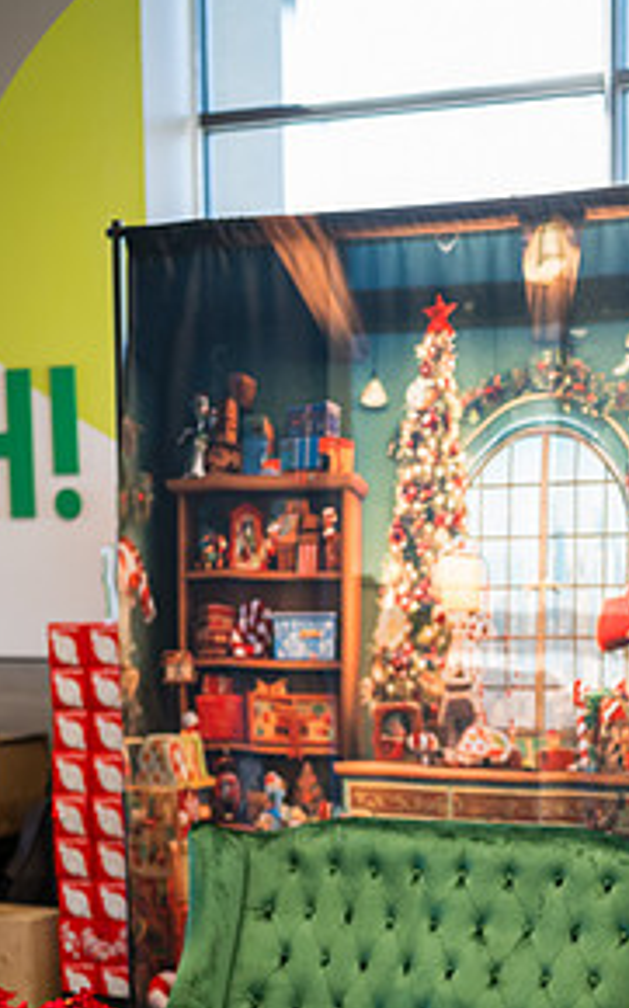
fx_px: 2169
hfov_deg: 16.5
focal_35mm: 79
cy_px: 733
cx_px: 424
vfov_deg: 25.9
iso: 800
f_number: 1.3
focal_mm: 50
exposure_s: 1/640
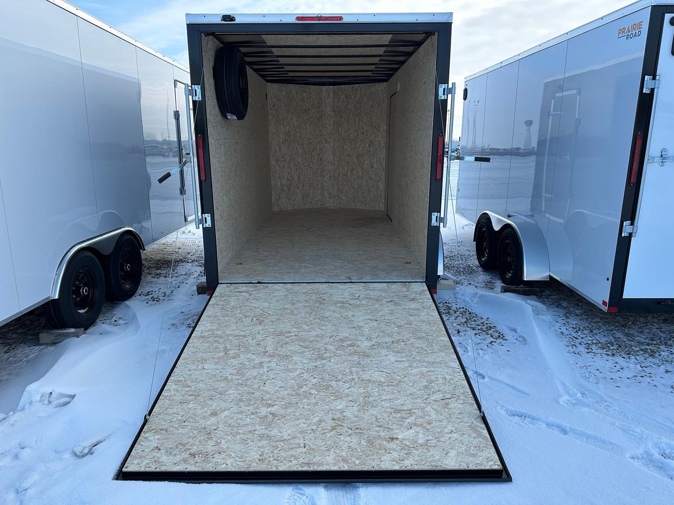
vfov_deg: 56.8
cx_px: 337
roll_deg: +0.7
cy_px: 252
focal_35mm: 24
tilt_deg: -12.0
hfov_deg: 71.6
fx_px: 467
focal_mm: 6.86
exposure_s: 1/1812
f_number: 1.78
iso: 80
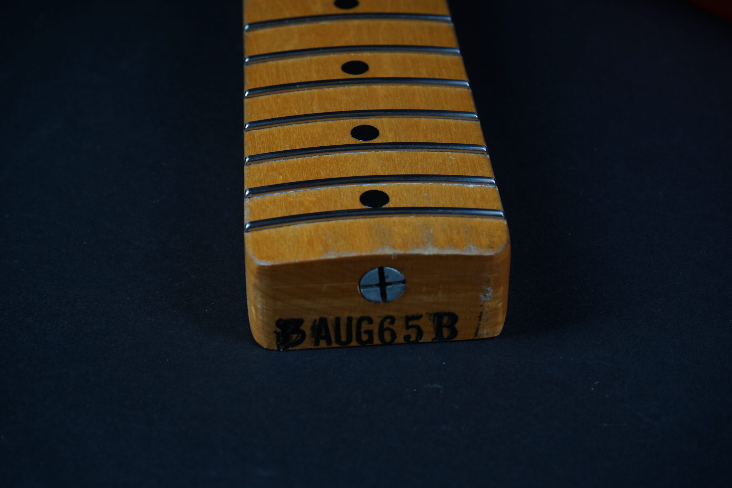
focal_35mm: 70
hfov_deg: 28.8
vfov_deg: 19.5
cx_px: 366
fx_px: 1423
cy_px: 244
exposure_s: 1/125
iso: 160
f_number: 11
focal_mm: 70
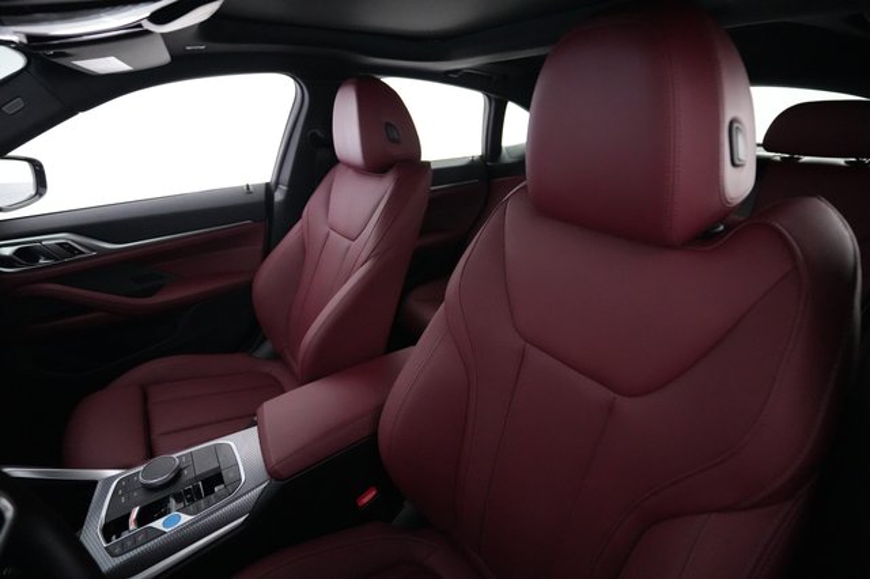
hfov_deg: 93.3
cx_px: 435
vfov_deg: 70.4
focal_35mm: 17
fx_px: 411
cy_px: 290
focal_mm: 17
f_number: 2.8
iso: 12800
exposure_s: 1/160
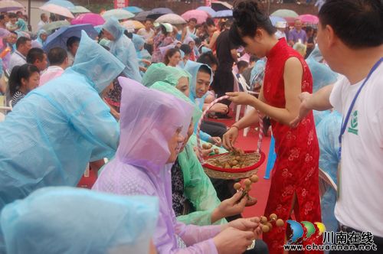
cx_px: 192
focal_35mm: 60
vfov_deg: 22.6
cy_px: 127
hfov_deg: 33.4
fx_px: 637
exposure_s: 1/160
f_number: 6.3
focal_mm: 40
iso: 800
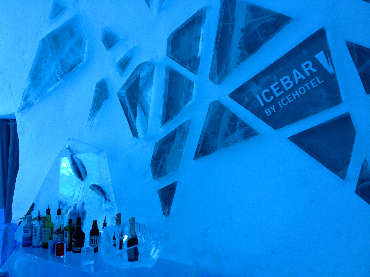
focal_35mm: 35
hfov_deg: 52.6
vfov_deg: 40.7
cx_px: 185
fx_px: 374
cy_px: 138
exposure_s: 1/20
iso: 80
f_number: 2.4
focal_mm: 4.28
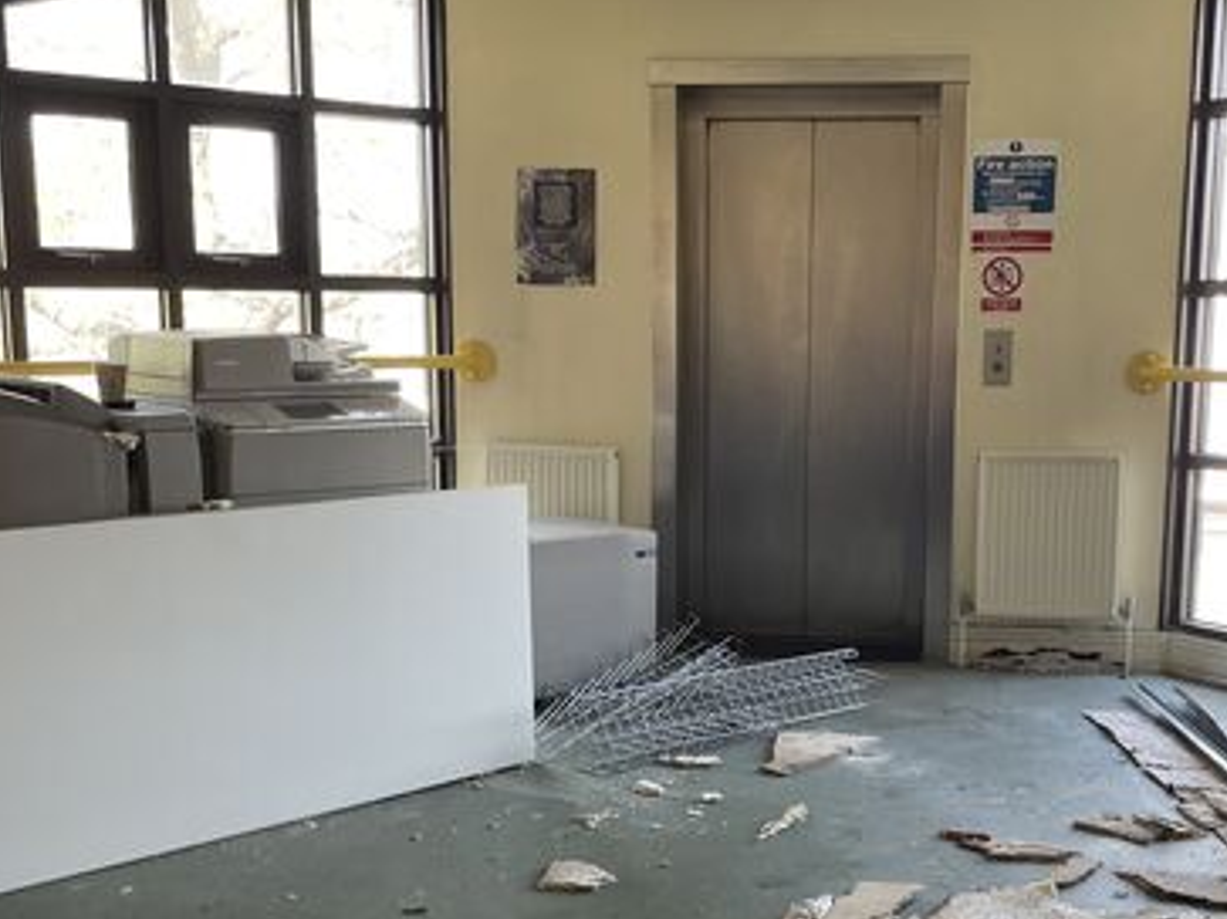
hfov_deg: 43.7
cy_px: 574
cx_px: 713
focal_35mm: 43
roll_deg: +0.6
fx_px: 1524
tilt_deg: -8.0
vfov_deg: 33.4
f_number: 1.6
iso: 125
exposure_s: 1/121
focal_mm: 4.2
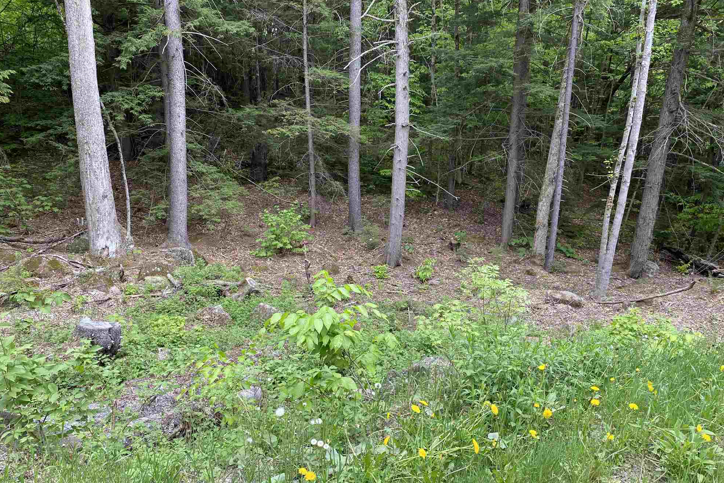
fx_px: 563
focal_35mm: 28
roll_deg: -0.9
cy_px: 260
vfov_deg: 46.4
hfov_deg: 65.5
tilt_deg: -13.2
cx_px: 355
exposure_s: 1/193
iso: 32
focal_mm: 4.25
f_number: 1.8
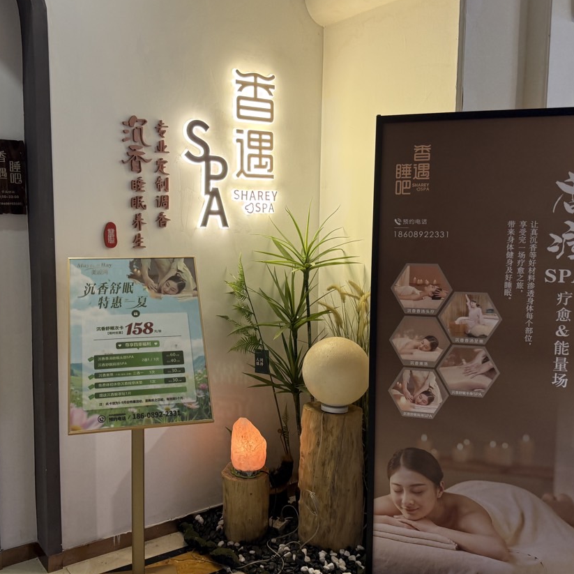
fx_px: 619
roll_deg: -0.3
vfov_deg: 49.7
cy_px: 280
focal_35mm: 33
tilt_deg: -5.2
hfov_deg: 49.6
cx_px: 248
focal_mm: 6.76
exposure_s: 1/50
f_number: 1.78
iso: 160
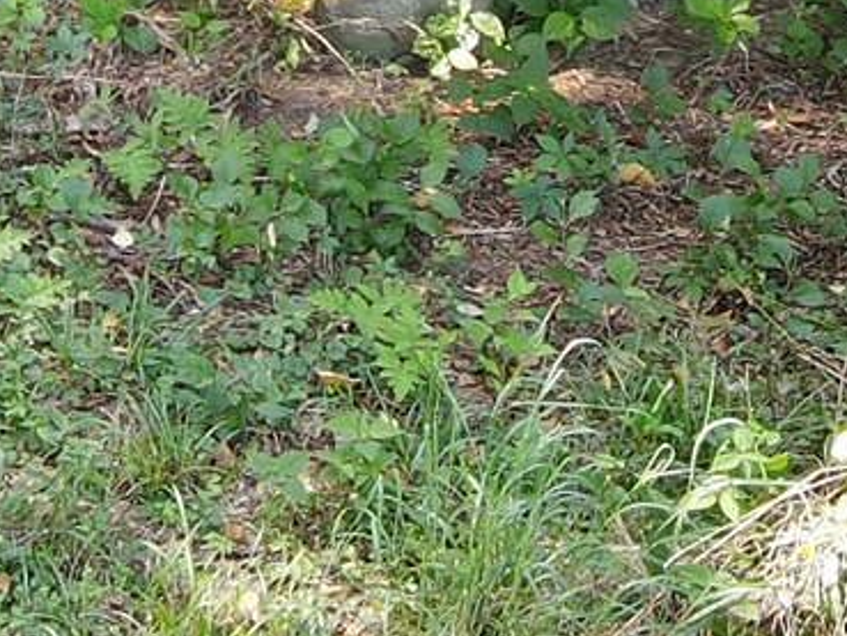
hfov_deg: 15.1
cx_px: 659
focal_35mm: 130
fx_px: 3182
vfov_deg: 10.5
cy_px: -652
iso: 100
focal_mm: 4.5
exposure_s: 1/20
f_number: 2.8
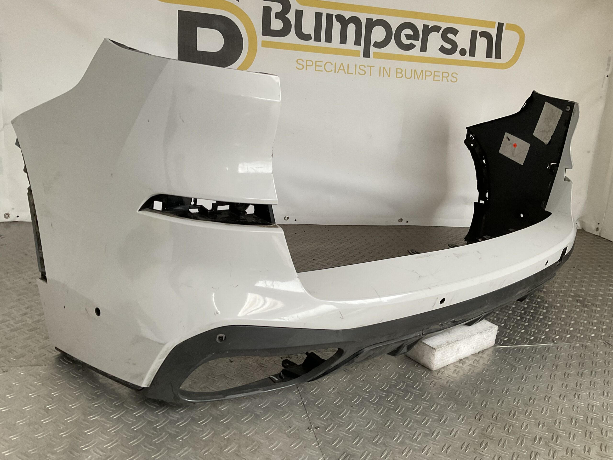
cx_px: 306
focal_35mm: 29
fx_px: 514
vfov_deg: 48.2
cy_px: 230
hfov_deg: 61.7
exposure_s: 1/50
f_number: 1.8
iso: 64
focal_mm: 3
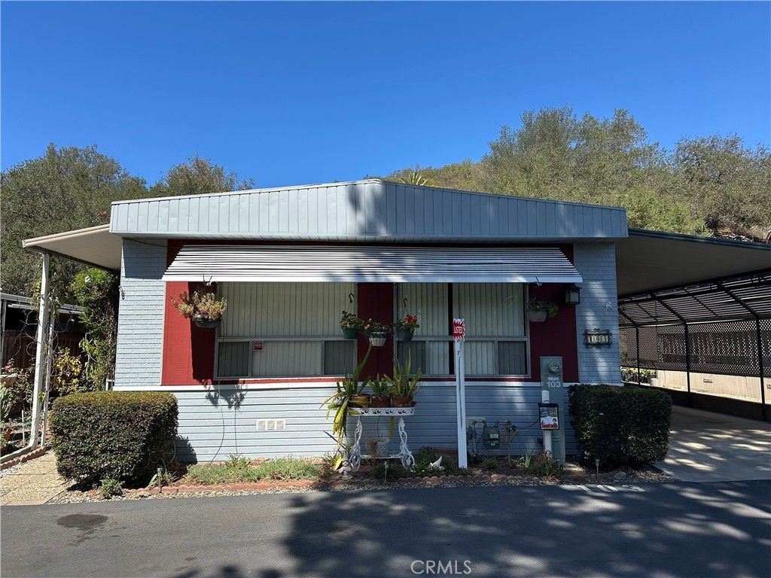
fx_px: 535
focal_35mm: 24
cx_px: 386
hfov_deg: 71.6
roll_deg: +0.0
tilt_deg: +6.3
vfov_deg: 56.8
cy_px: 289
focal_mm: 6.86
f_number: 1.78
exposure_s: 1/3356
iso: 80
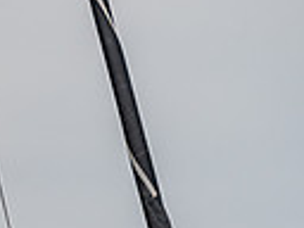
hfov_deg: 2.0
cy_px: 449
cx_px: -187
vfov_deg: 1.5
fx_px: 8510
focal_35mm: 969
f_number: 6.3
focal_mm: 190
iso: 250
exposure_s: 1/1000
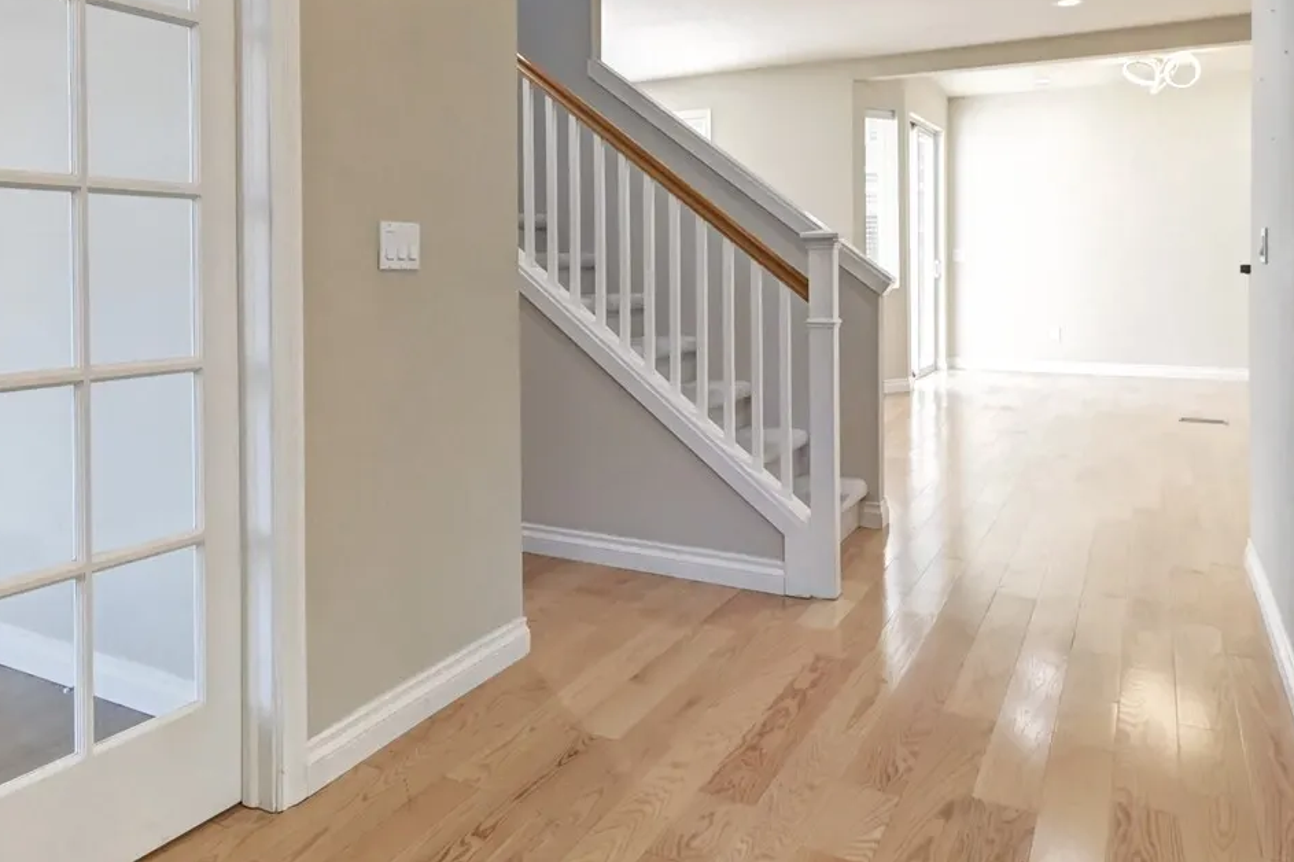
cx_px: 488
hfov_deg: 66.4
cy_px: 322
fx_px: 970
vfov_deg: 47.5
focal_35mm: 27
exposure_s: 1/8
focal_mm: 10
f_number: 11
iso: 3200
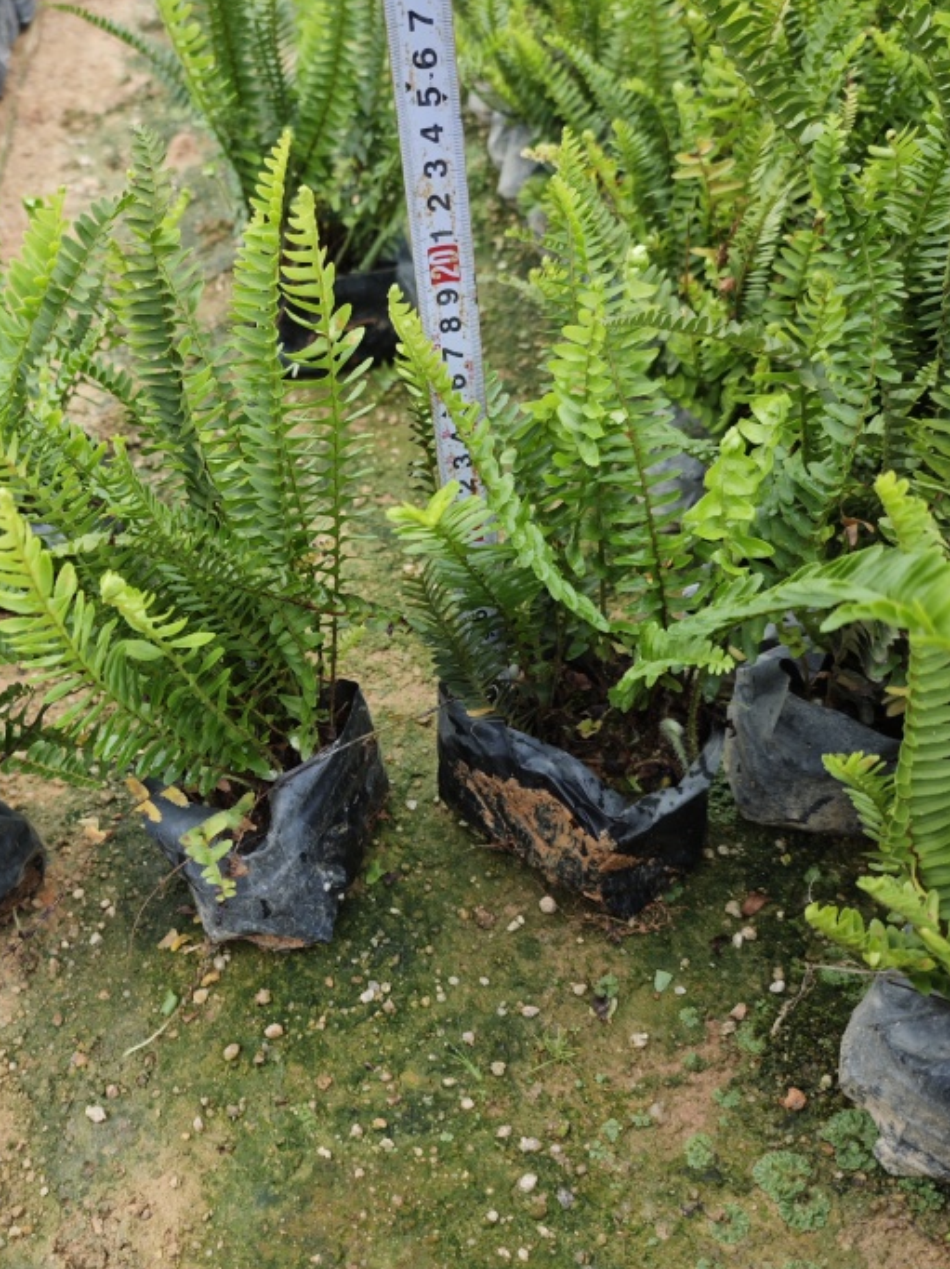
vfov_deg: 51.3
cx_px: 273
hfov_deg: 38.9
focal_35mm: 36
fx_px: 1318
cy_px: 701
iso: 50
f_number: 1.6
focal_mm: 6.55
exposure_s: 1/399
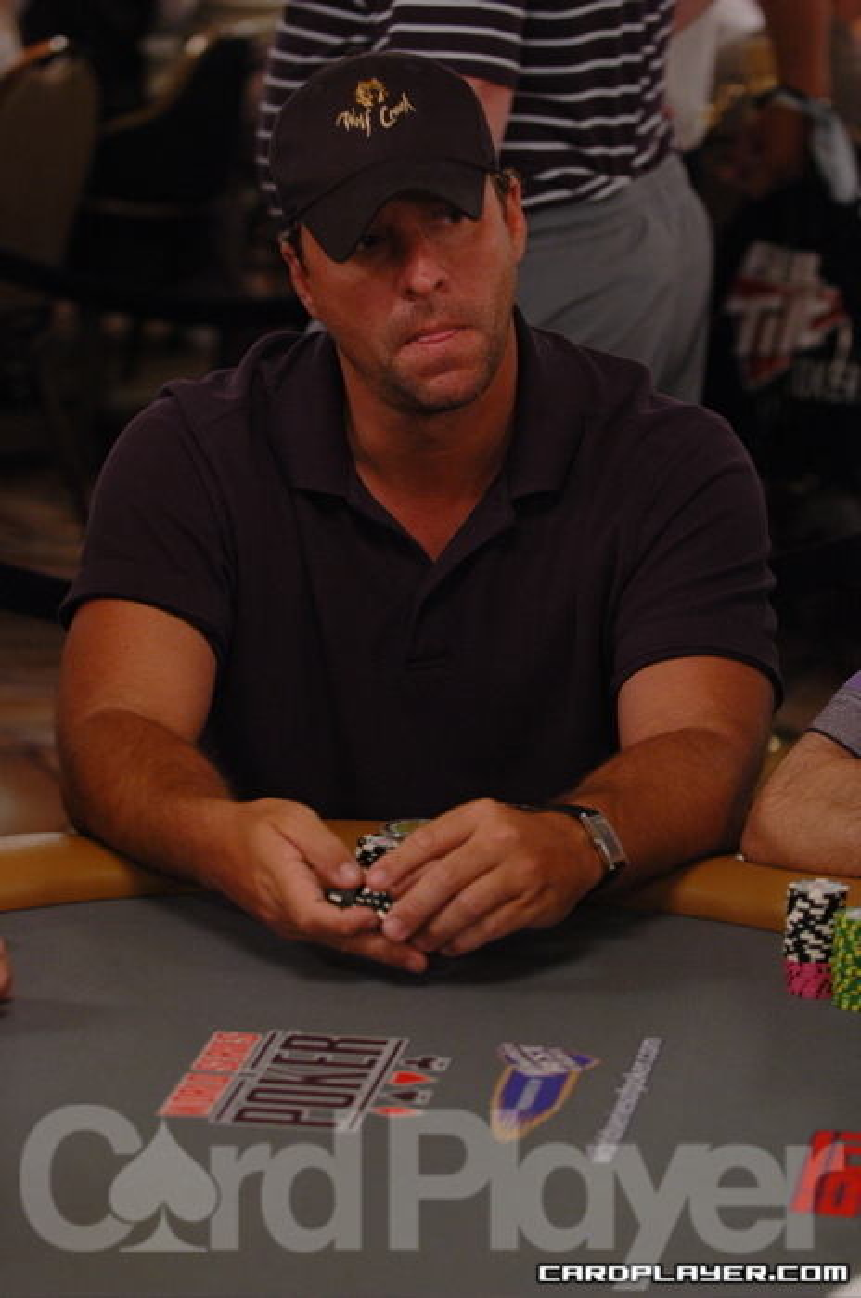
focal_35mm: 120
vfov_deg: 17.1
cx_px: 430
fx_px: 4318
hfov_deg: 11.4
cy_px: 649
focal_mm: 80
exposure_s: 1/80
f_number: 2.8
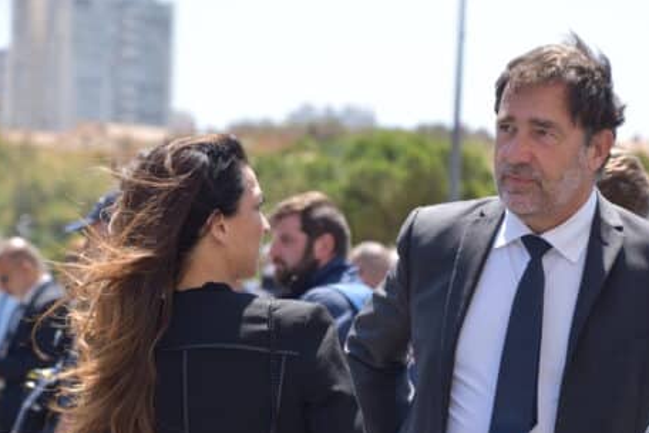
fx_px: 4128
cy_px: 259
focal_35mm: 229
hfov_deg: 9.0
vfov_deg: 6.0
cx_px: 413
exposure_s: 1/200
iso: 100
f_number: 7.1
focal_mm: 116
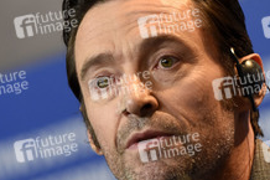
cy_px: 117
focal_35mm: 620
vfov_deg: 2.2
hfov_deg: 3.3
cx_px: 137
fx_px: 4646
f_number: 3.5
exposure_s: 1/400
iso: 1250
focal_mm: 200
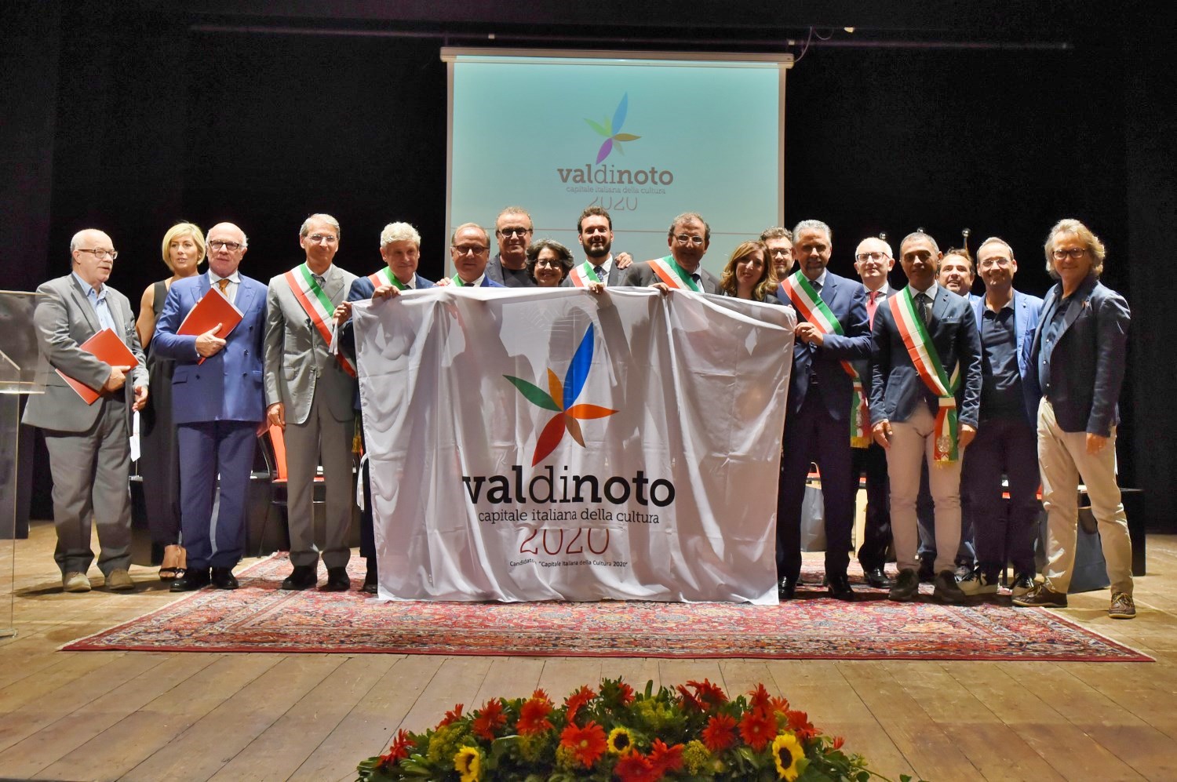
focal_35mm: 28
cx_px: 588
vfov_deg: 46.3
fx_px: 915
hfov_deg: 65.5
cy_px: 391
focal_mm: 28
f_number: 4
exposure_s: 1/125
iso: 1600
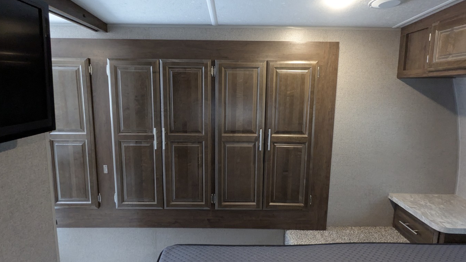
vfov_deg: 60.9
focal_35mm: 18
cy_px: 118
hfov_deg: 92.7
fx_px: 222
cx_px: 232
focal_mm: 2.35
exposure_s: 1/56.2
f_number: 2.2
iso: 731
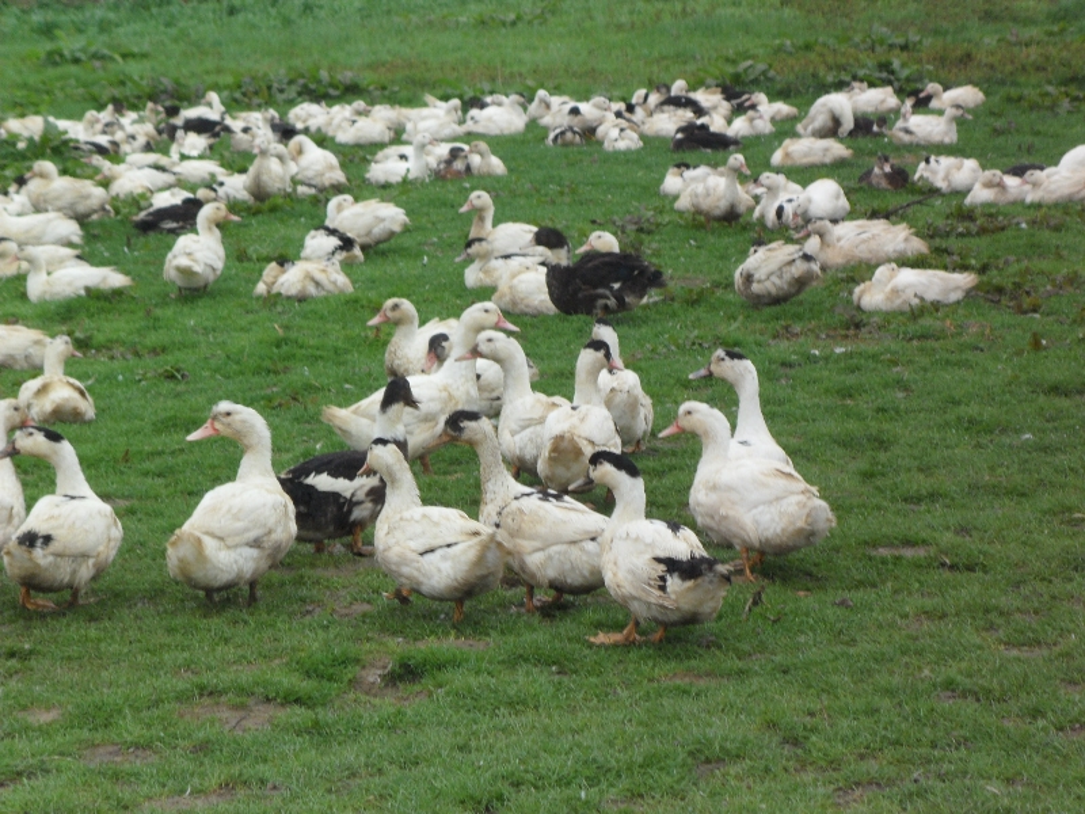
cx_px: 542
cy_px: 407
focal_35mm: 135
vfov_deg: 11.0
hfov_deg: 14.6
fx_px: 4231
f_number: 5.9
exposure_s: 1/60
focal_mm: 24.5
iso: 80
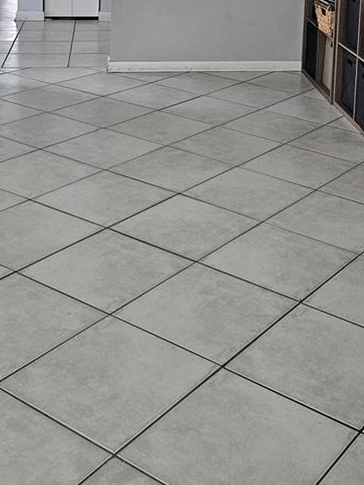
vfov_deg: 31.2
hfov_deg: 25.4
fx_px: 799
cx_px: 263
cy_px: -6
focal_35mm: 57
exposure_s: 1/120
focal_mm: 6.3
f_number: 1.7
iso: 250
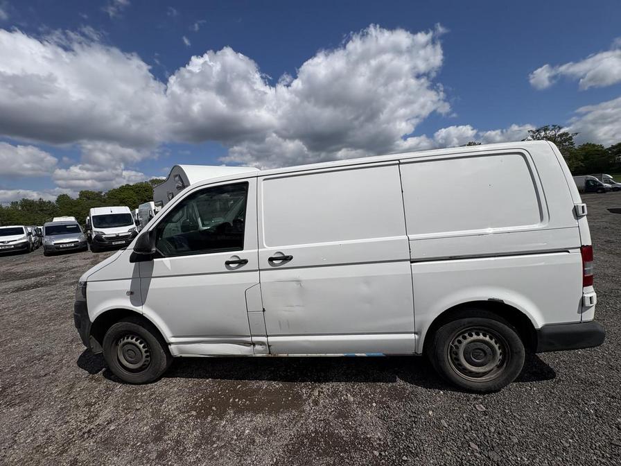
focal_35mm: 14
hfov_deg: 102.1
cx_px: 310
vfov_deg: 85.7
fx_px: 251
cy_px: 233
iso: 40
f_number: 2.2
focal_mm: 2.22
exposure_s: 1/6135
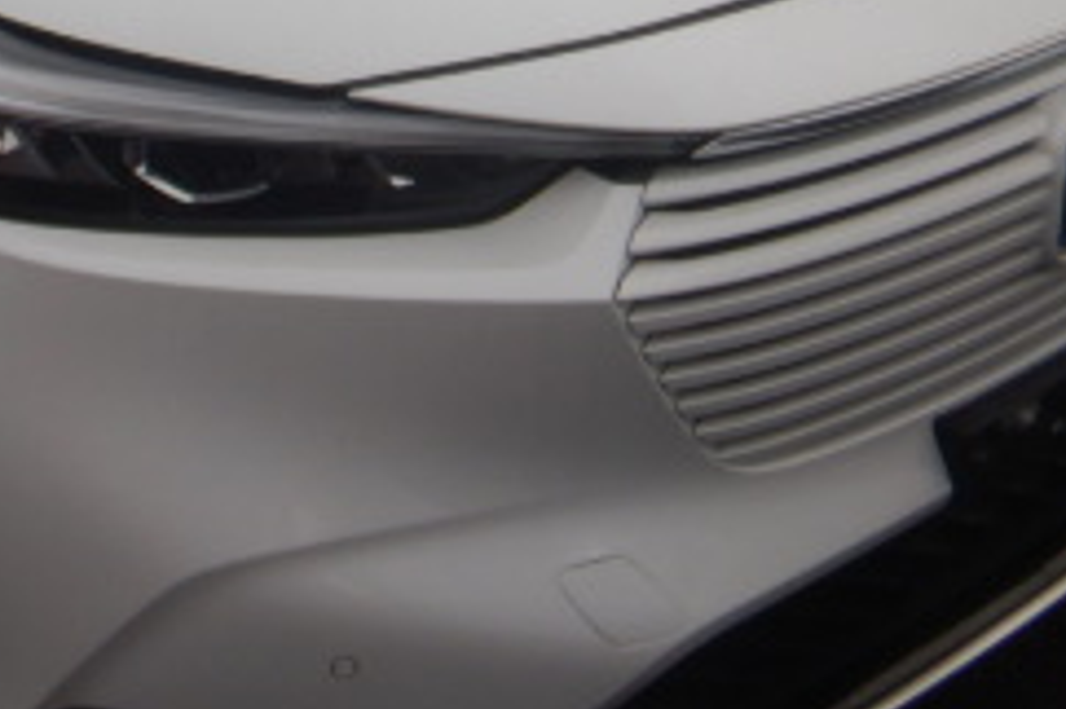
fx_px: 1953
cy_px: -22
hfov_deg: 29.5
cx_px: 141
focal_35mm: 66
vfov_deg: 19.9
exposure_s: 1/320
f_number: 2.8
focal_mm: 4.3
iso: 125
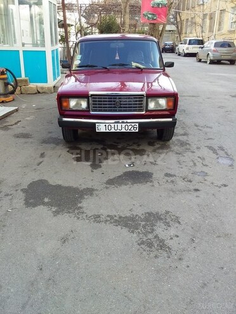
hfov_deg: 45.4
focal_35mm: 31
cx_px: 118
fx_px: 282
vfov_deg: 58.4
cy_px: 157
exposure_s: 1/177
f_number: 2.2
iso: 40
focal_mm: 3.3
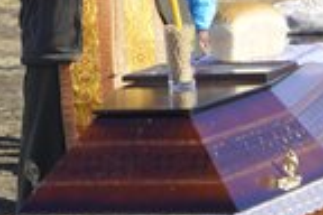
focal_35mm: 194
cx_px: 110
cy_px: 41
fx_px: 1740
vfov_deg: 7.1
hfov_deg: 10.6
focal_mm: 70
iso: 100
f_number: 5.6
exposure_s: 1/400
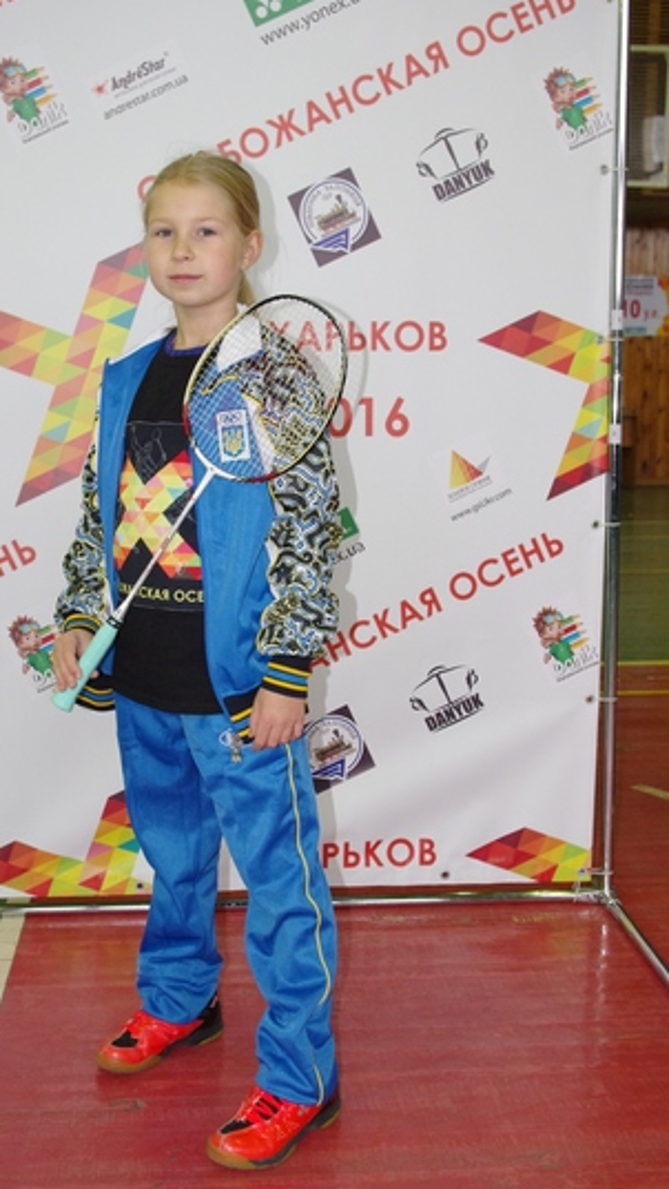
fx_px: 1419
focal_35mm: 45
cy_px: 604
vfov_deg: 45.5
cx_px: 269
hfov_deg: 26.5
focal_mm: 28.13
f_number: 5.6
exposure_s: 1/180
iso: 1600
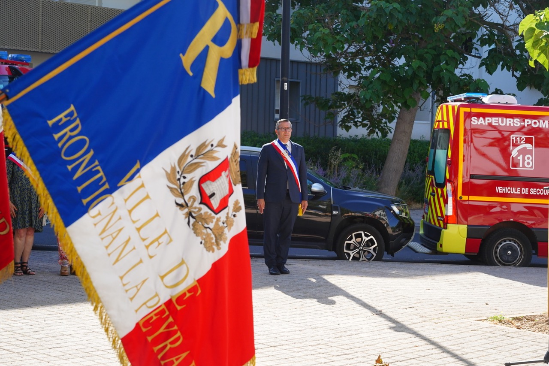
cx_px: 274
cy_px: 183
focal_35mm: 70
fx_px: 1067
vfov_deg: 19.5
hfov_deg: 28.8
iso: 800
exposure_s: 1/500
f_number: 8
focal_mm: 70
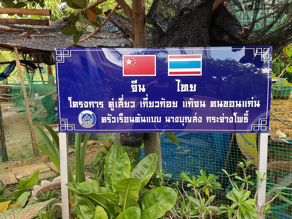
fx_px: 219
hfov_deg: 67.3
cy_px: 110
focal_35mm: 26
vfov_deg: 53.1
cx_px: 146
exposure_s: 1/109
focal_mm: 4.2
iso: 50
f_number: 1.7
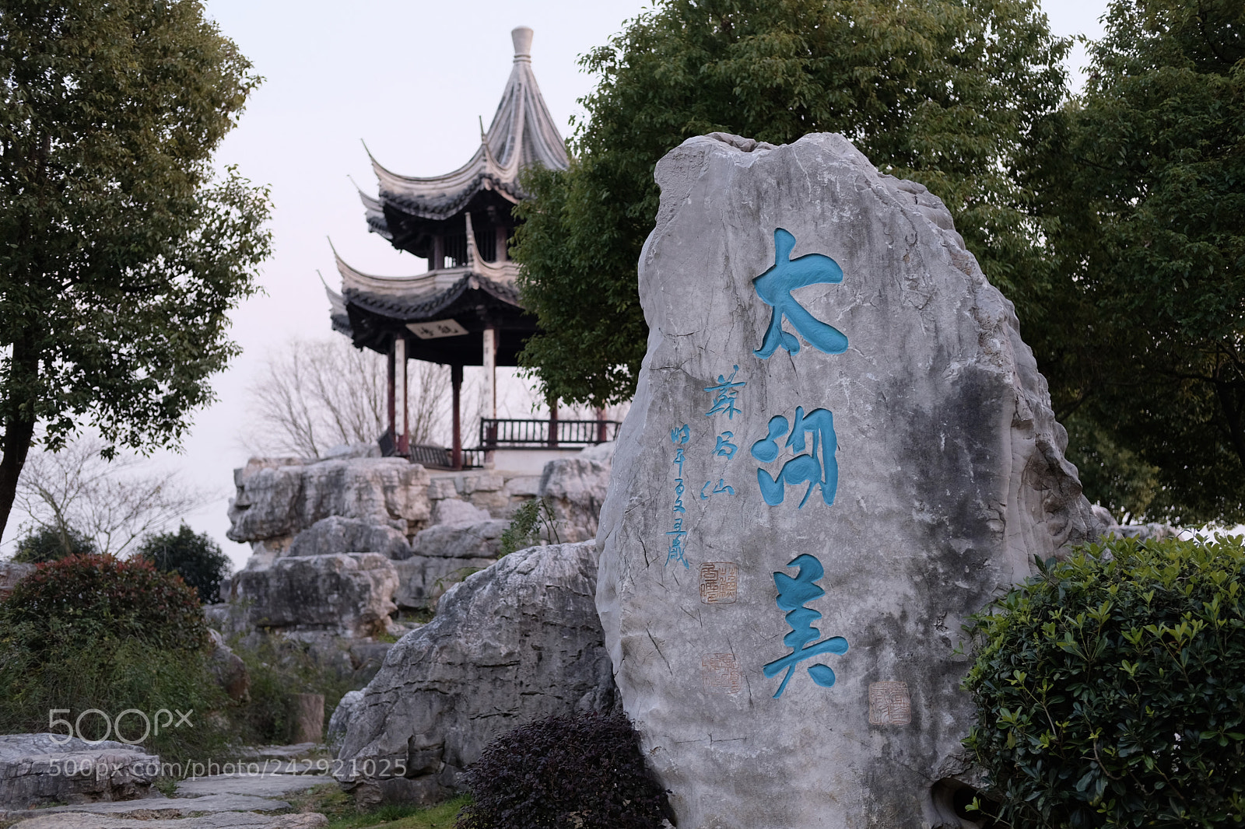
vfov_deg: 25.5
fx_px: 1832
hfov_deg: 37.5
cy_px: 414
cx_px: 622
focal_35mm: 53
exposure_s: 1/160
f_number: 2.5
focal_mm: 35
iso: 400
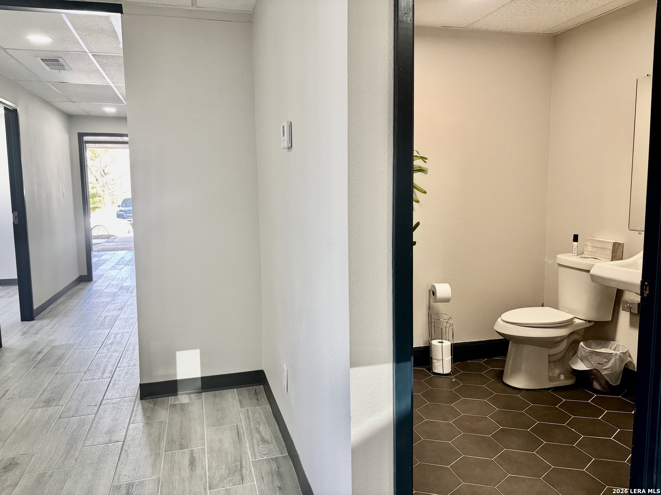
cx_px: 330
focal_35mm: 26
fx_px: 496
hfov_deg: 67.3
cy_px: 248
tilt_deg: -6.2
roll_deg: +0.0
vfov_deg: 53.1
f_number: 1.6
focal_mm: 5.96
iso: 125
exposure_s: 1/105
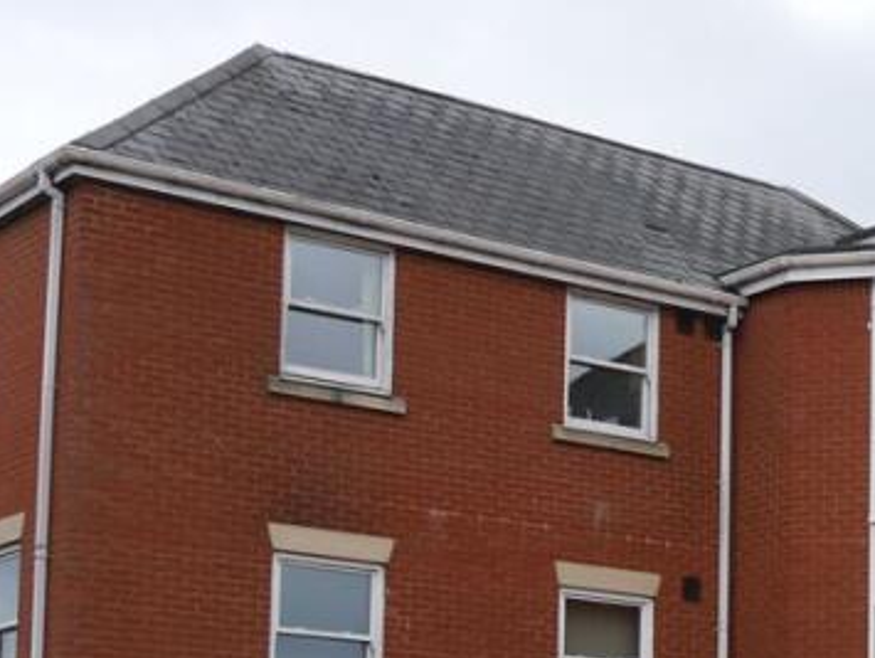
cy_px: 691
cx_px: 961
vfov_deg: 14.8
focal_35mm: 98
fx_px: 2480
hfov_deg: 19.2
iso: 160
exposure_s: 1/320
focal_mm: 17
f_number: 6.3
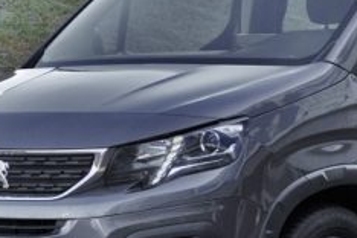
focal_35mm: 271
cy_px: 175
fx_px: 2684
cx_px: 346
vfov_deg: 5.1
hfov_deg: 7.6
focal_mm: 55
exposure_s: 1/125
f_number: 5.6
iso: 200
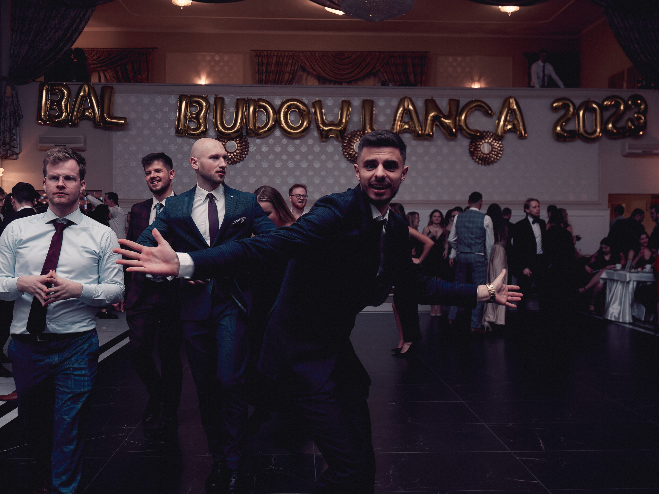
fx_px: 685
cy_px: 247
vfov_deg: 39.7
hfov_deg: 51.4
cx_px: 330
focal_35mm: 36
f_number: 4
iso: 1600
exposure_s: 1/160
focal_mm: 18
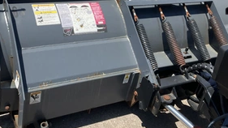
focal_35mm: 45
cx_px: 88
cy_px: 42
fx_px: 272
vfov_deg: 26.4
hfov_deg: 45.1
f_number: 1.8
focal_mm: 3
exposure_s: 1/1534
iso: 25
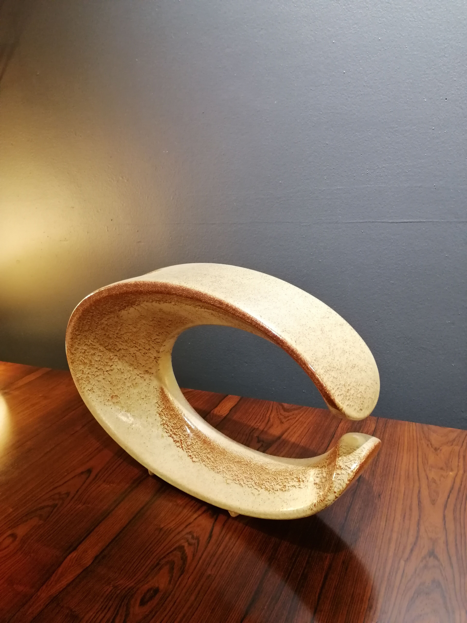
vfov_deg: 65.3
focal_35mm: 27
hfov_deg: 51.4
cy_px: 312
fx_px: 486
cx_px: 234
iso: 320
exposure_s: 1/33.3
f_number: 1.8
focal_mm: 3.95
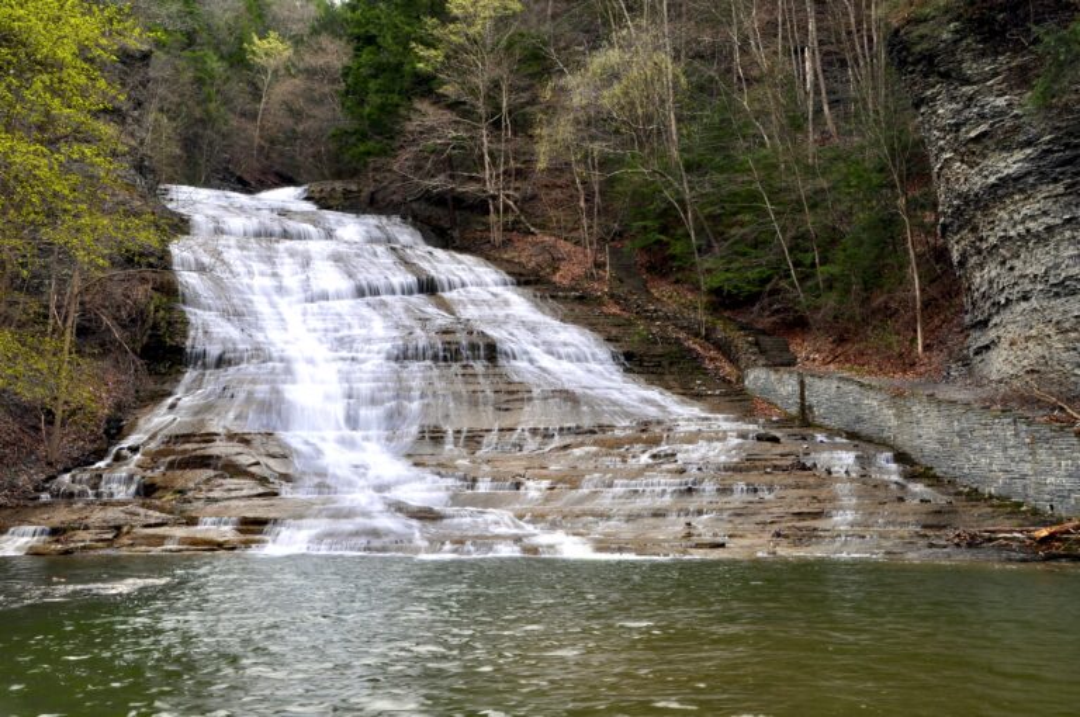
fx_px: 1213
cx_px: 540
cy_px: 358
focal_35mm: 40
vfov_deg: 32.9
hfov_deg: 48.0
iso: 100
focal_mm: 27
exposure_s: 1/4
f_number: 22
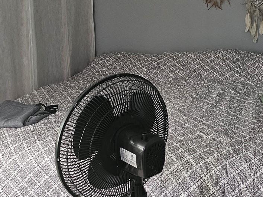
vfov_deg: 27.8
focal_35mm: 52
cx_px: 179
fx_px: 395
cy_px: 60
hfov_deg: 36.4
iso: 1000
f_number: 1.7
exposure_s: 1/120
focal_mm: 6.3
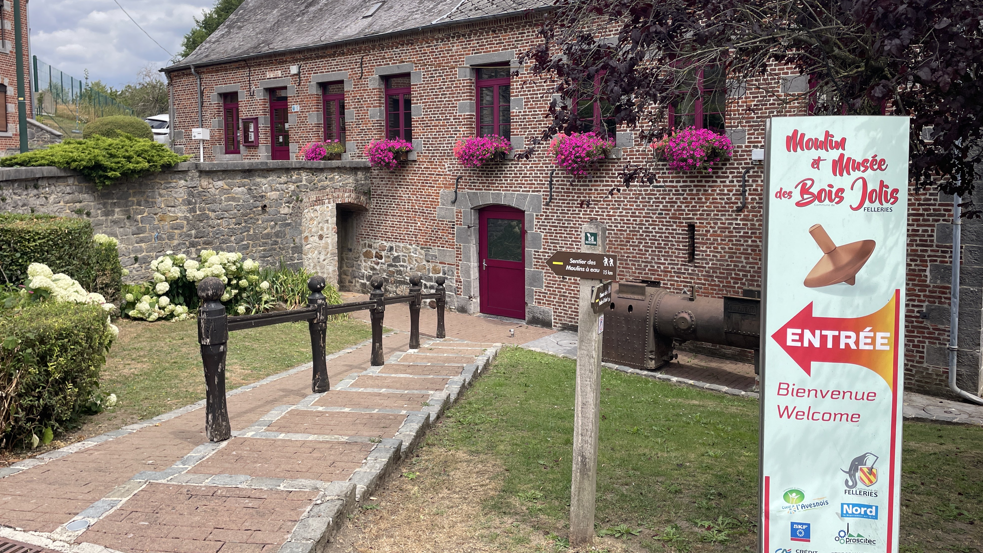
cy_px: 223
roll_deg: +0.7
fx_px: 756
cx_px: 480
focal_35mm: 29
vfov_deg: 40.0
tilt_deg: -3.6
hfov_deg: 66.1
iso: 32
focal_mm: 4.2
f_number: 1.6
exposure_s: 1/1887
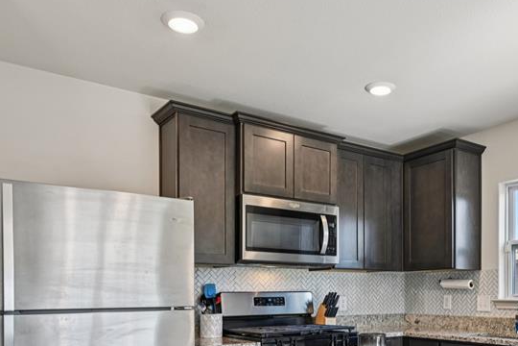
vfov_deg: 35.5
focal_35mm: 36
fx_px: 518
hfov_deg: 52.0
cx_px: 352
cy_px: 284
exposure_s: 1/40
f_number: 8
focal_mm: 19
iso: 400
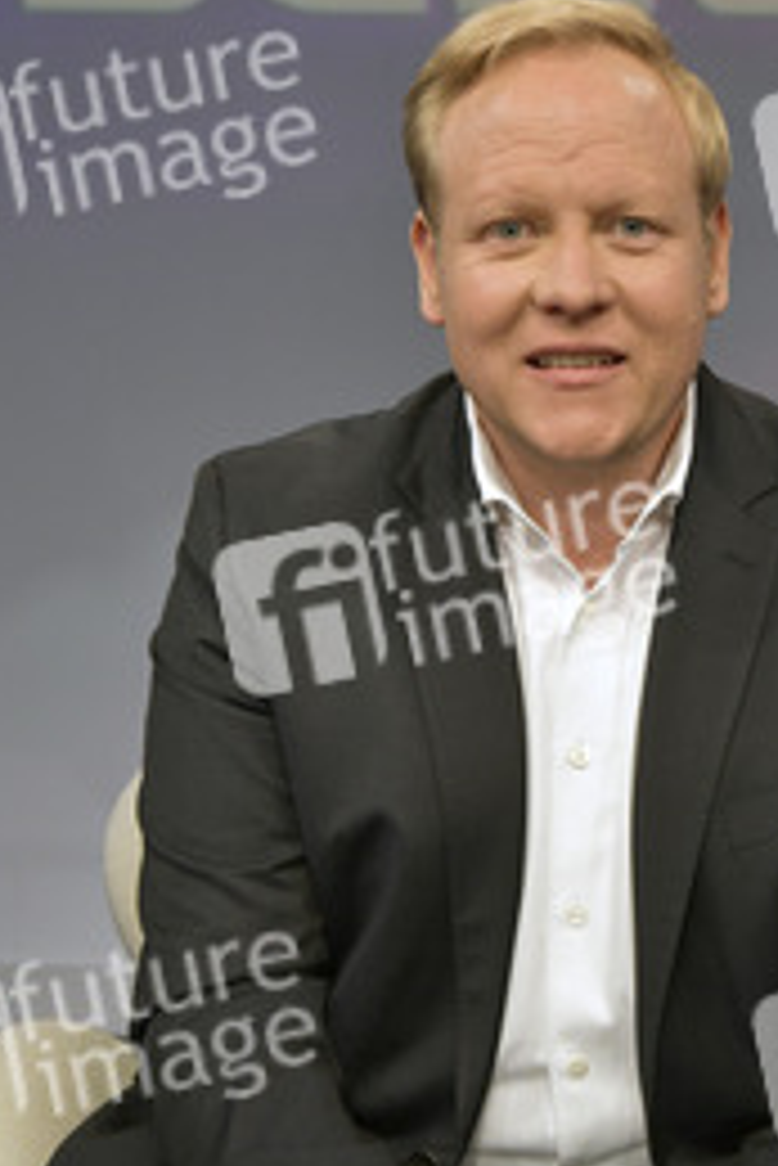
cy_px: 815
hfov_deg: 18.3
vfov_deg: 27.1
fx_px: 2395
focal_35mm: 74
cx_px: 576
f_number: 6.3
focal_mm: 48
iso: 2500
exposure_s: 1/200
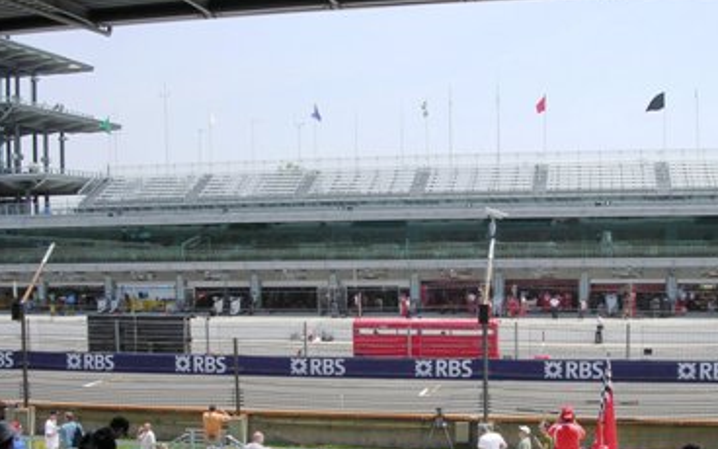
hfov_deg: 41.0
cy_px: 269
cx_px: 394
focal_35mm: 49
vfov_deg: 26.3
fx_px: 959
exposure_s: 1/278
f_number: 5.6
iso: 100
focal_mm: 5.8
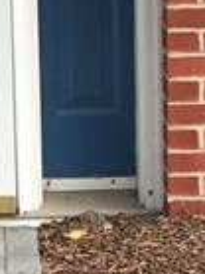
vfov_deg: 12.2
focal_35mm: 160
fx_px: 1265
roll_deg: +1.2
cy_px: -10
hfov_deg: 9.0
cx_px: -95
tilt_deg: -8.2
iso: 32
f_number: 2.2
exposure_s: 1/60
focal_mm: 4.15
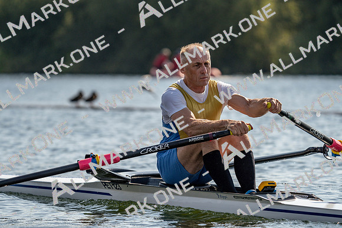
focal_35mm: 315
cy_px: 114
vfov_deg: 4.4
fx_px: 2993
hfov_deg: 6.5
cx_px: 171
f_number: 6.3
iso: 200
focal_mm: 315
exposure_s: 1/1600
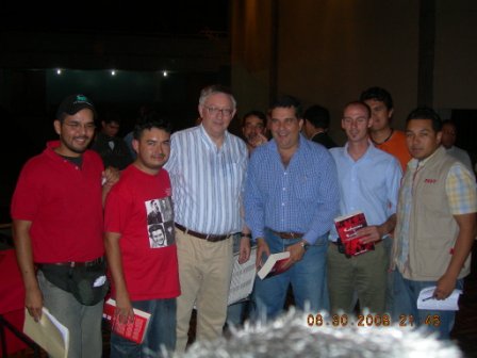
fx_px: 524
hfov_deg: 49.0
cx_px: 238
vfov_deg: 37.7
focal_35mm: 38
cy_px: 179
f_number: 2.8
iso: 149
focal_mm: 7.8
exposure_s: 1/60.1
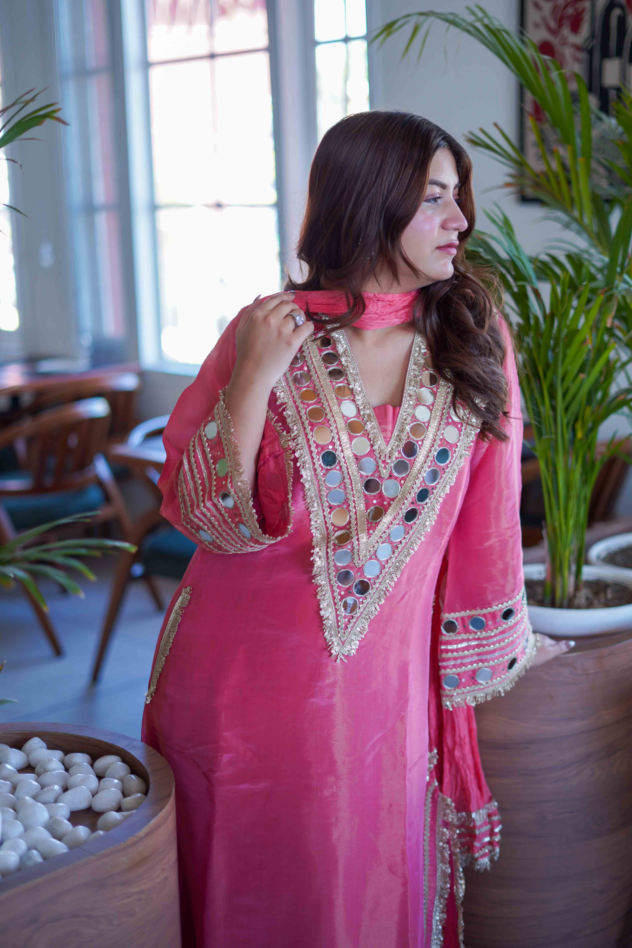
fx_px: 1317
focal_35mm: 50
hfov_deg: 27.0
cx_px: 316
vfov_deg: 39.6
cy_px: 474
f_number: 1.8
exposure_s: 1/125
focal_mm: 50
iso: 125
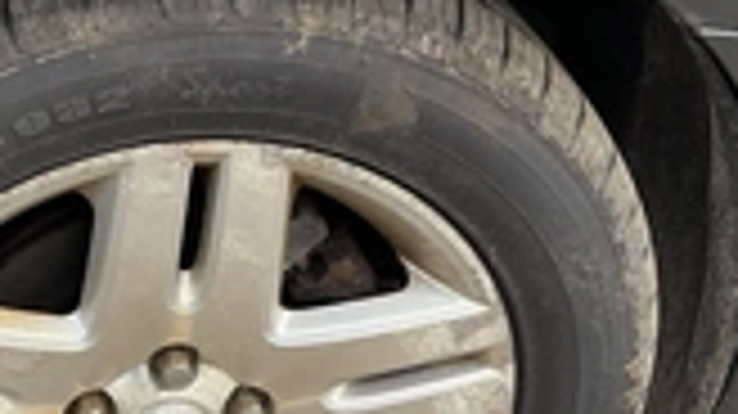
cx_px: 36
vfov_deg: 15.5
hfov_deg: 26.4
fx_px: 1506
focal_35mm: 77
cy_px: 364
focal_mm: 3
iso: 25
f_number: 1.8
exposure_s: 1/409
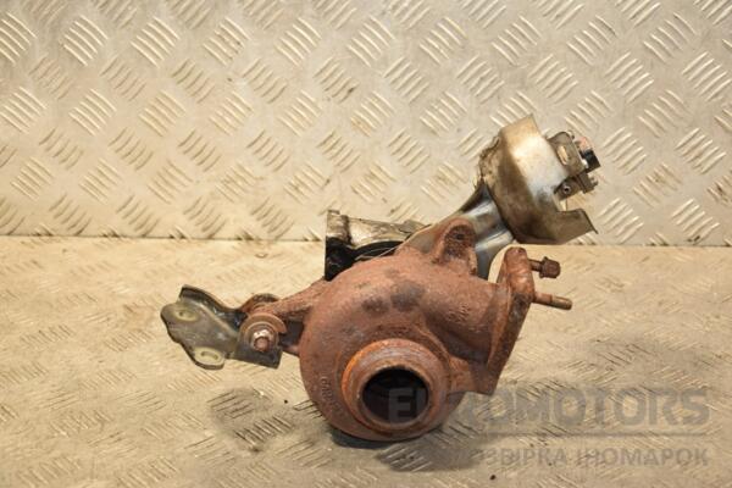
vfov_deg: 20.2
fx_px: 1372
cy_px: 244
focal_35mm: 68
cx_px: 366
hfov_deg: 29.9
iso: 800
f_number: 4.8
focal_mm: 45
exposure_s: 1/160
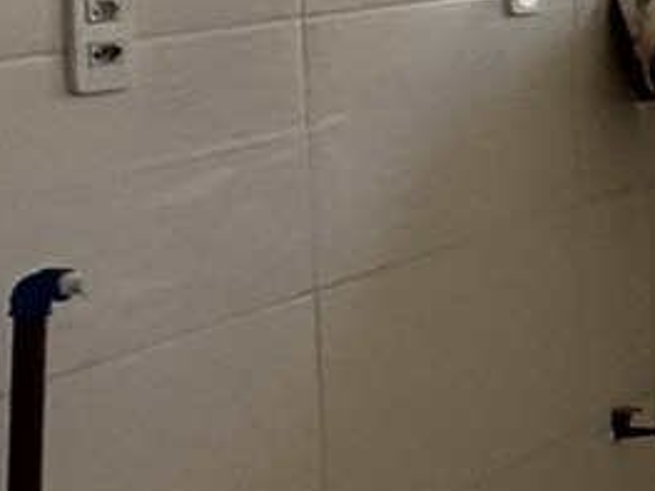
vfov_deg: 13.4
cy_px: -10
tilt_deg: -4.0
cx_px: 1845
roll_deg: +0.3
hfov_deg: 11.8
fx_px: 2062
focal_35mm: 109
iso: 40
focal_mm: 2.22
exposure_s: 1/314
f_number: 2.2
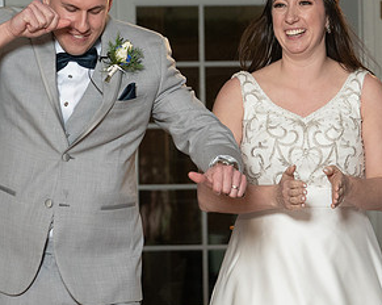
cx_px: 180
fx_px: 2698
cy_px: 78
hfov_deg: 8.1
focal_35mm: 239
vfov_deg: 6.5
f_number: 5.6
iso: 2000
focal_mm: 101
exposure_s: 1/200
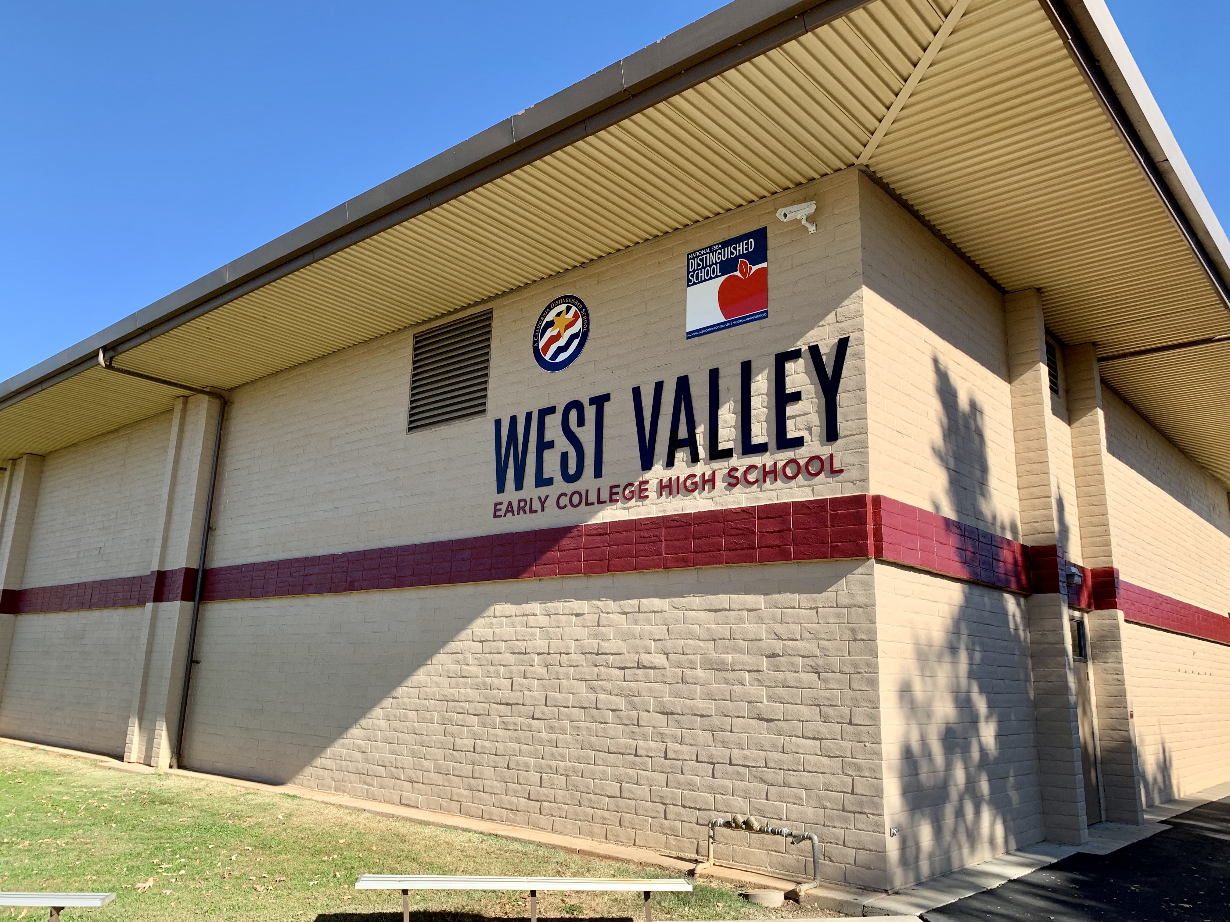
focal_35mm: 26
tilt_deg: +12.2
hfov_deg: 67.3
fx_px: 924
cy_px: 461
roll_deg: -0.3
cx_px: 615
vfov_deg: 53.1
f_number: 1.8
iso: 25
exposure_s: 1/1282
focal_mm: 4.25
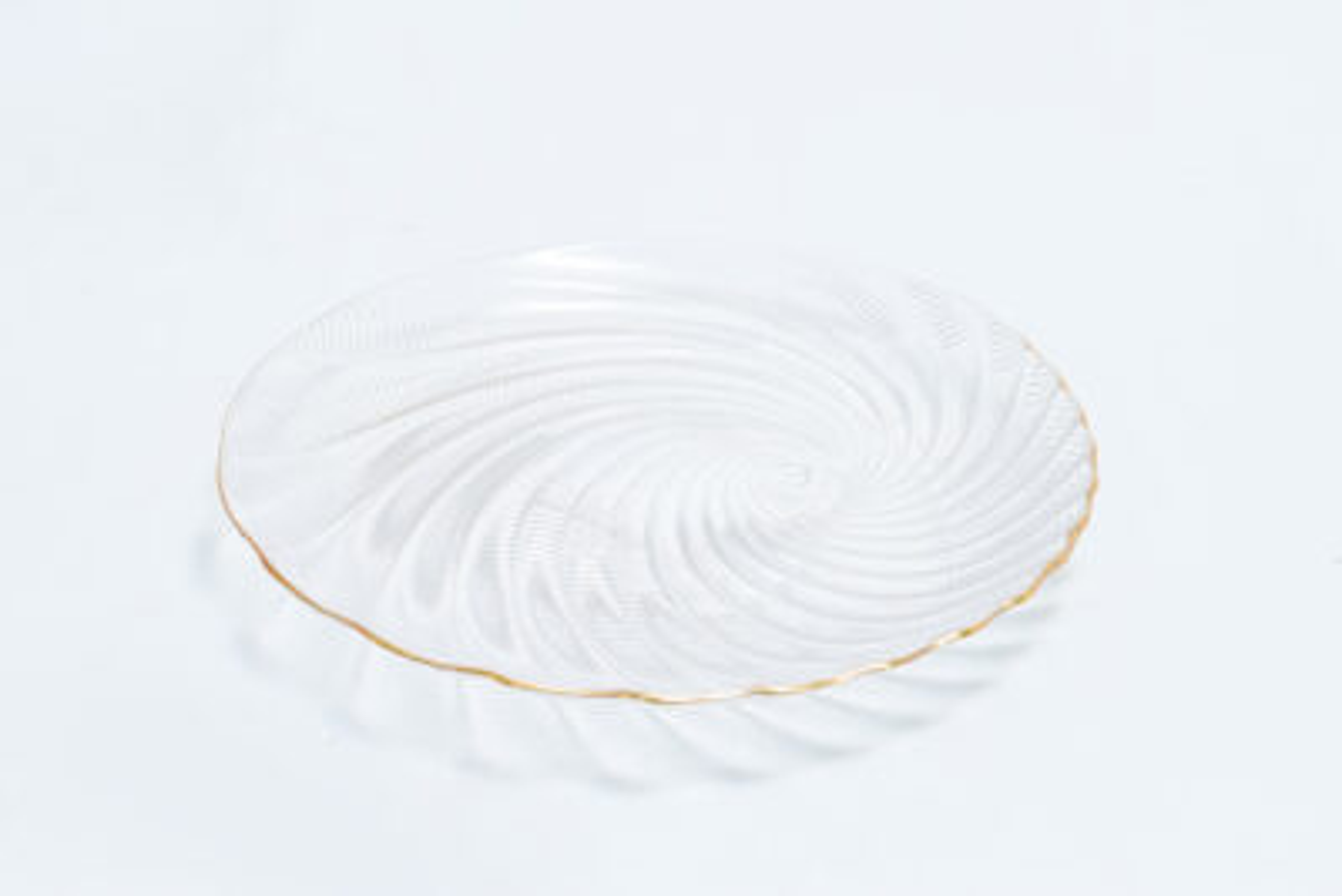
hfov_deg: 25.7
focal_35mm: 79
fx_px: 2946
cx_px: 671
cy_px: 448
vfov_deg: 17.3
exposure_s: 1/125
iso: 2500
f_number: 10
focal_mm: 53
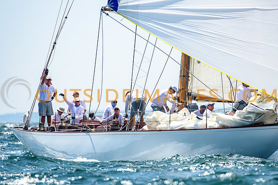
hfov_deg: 3.4
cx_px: 139
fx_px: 4634
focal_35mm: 600
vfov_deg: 2.3
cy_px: 92
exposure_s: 1/2500
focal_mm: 400
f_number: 5.6
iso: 400
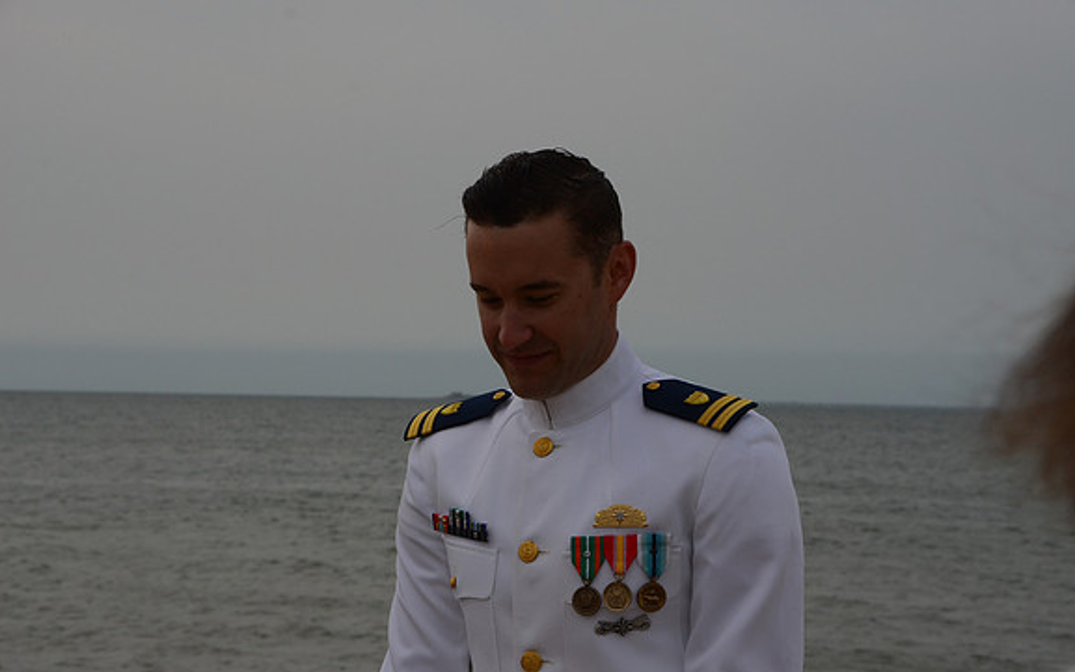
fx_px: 2696
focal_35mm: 92
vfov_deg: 14.2
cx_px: 537
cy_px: 328
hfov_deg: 22.5
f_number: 11
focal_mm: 60
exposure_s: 1/2000
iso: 400
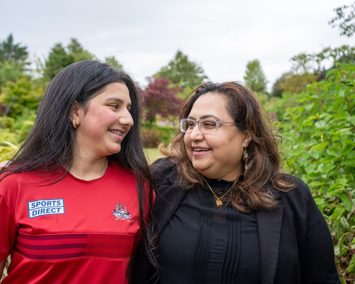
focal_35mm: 40
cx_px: 148
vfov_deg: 37.3
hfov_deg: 45.6
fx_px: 420
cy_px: 142
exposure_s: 1/800
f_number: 4.5
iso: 500
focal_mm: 35
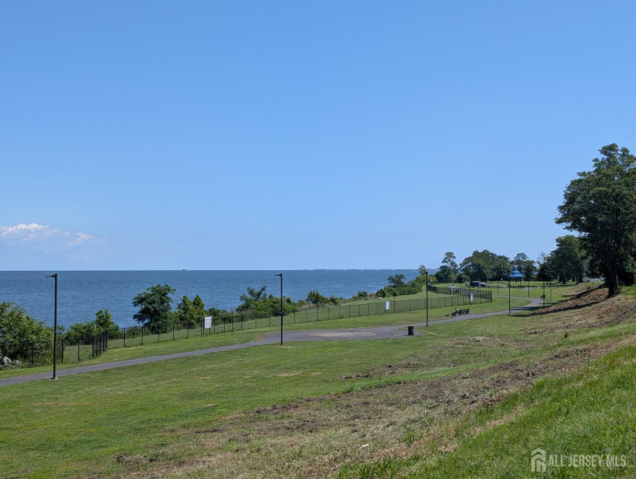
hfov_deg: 38.9
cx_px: 318
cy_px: 240
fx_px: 901
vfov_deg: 29.7
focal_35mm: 49
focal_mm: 6.9
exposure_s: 1/1276
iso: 23
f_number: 1.68
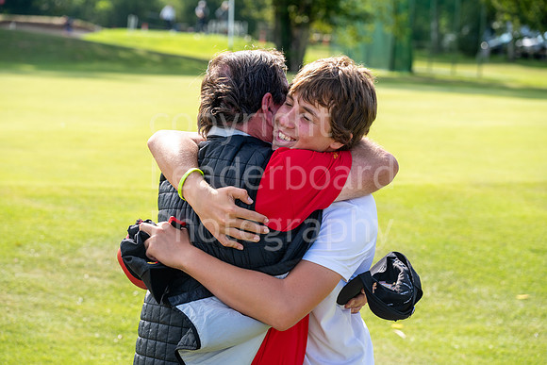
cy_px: 182
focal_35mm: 104
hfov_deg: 19.6
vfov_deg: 13.2
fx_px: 1581
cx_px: 274
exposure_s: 1/400
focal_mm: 104
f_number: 6.3
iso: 250
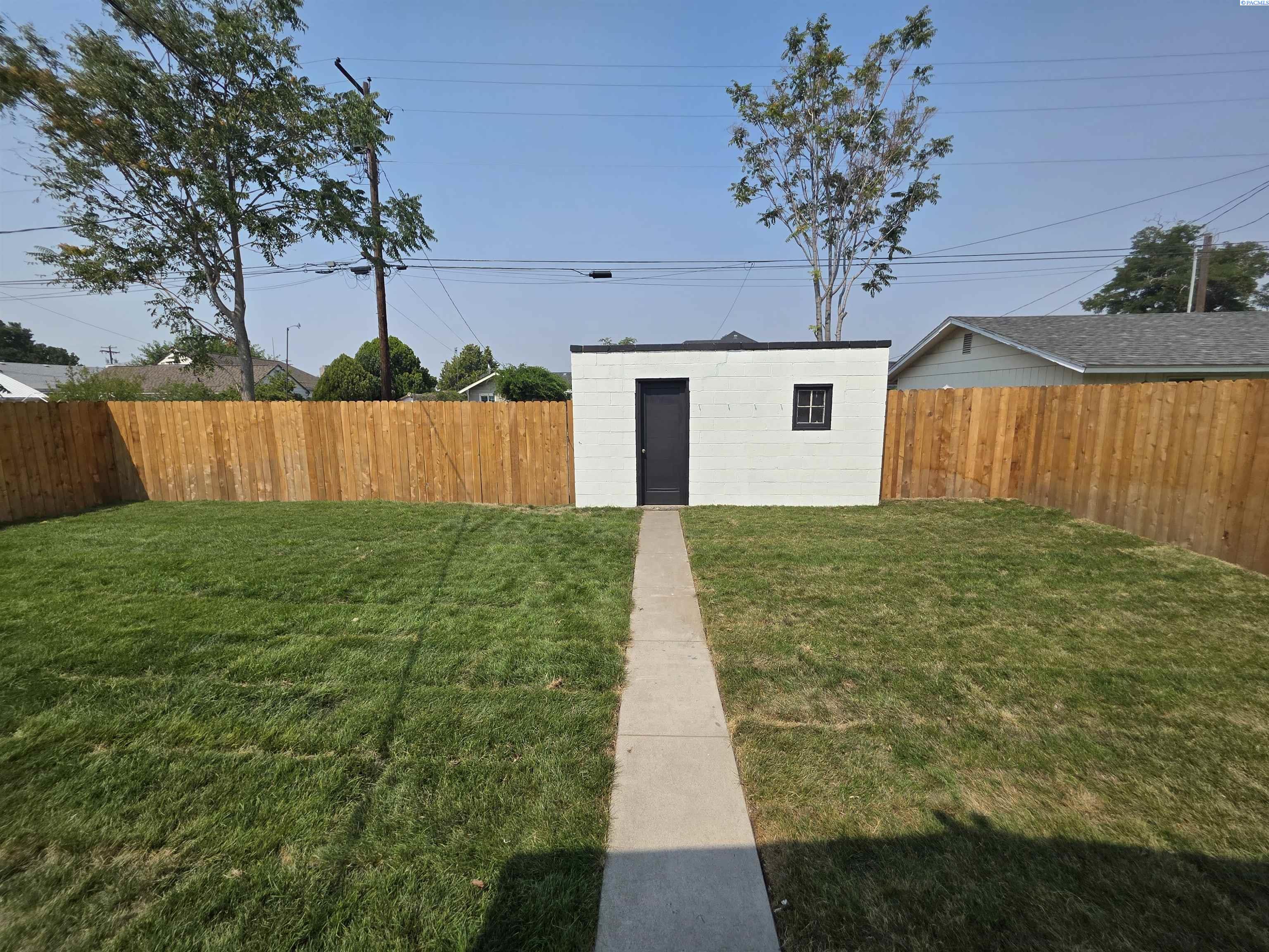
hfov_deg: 106.2
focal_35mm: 13
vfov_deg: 89.9
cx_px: 634
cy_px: 476
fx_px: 477
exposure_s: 1/3160
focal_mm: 2.2
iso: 40
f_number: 1.9
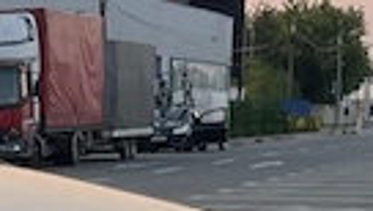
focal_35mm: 208
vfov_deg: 5.7
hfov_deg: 9.8
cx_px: -282
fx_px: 2060
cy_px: 501
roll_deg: +0.9
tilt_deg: -10.2
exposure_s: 1/132
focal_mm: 5.1
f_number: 1.6
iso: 40
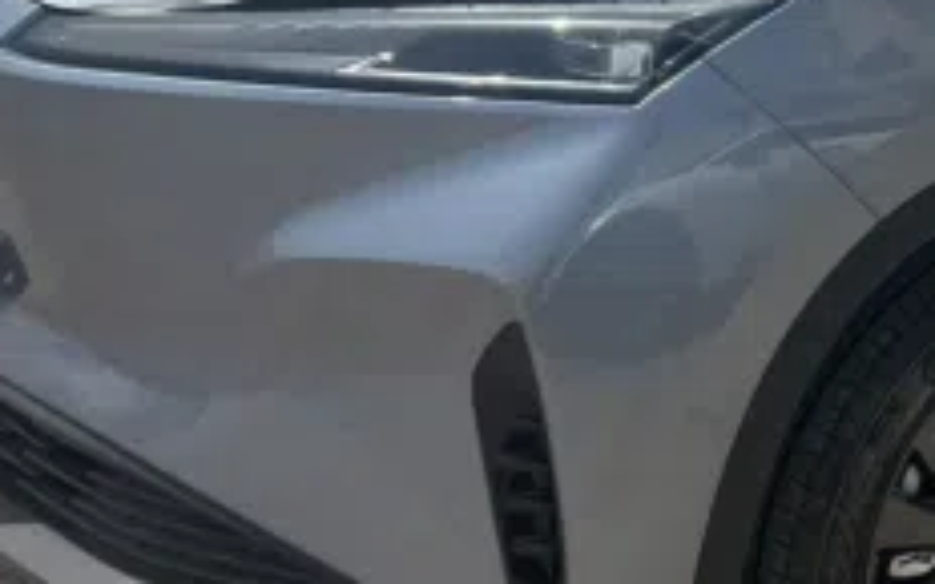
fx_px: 1937
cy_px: 294
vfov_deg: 17.2
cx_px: 1145
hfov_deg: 24.4
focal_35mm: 76
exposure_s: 1/4630
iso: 50
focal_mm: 5.7
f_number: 1.5
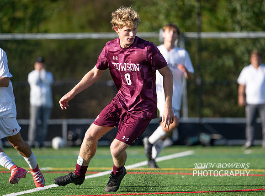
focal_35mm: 455
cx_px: 138
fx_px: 3463
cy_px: 95
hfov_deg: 4.4
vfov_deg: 3.2
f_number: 4.5
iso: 720
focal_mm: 400
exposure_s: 1/2500
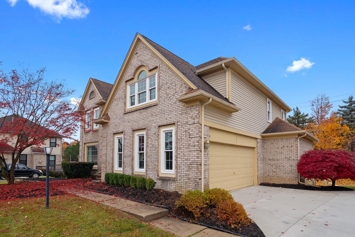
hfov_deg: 58.7
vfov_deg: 41.1
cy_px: 119
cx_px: 189
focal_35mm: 32
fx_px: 316
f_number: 9
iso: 320
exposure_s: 1/160
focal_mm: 30
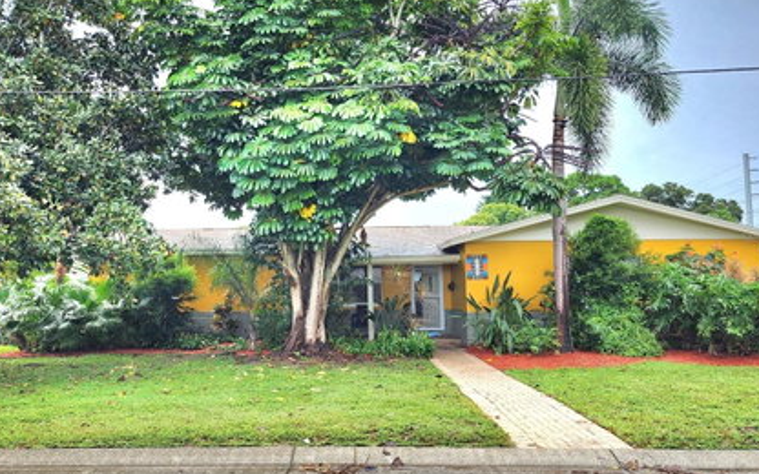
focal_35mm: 30
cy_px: 237
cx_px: 330
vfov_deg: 41.8
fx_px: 621
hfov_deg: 62.7
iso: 12
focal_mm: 6.4
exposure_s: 1/250
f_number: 1.8
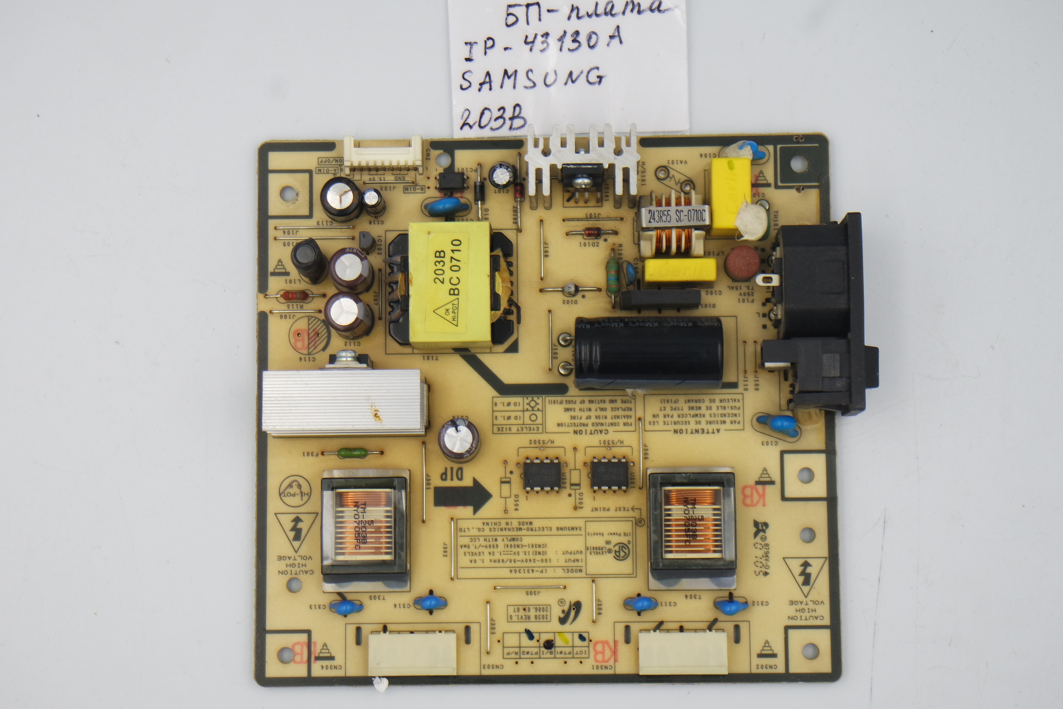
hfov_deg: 28.1
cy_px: 354
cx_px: 532
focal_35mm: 72
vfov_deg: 18.9
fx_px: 2126
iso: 200
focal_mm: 27
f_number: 5.6
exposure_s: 1/125
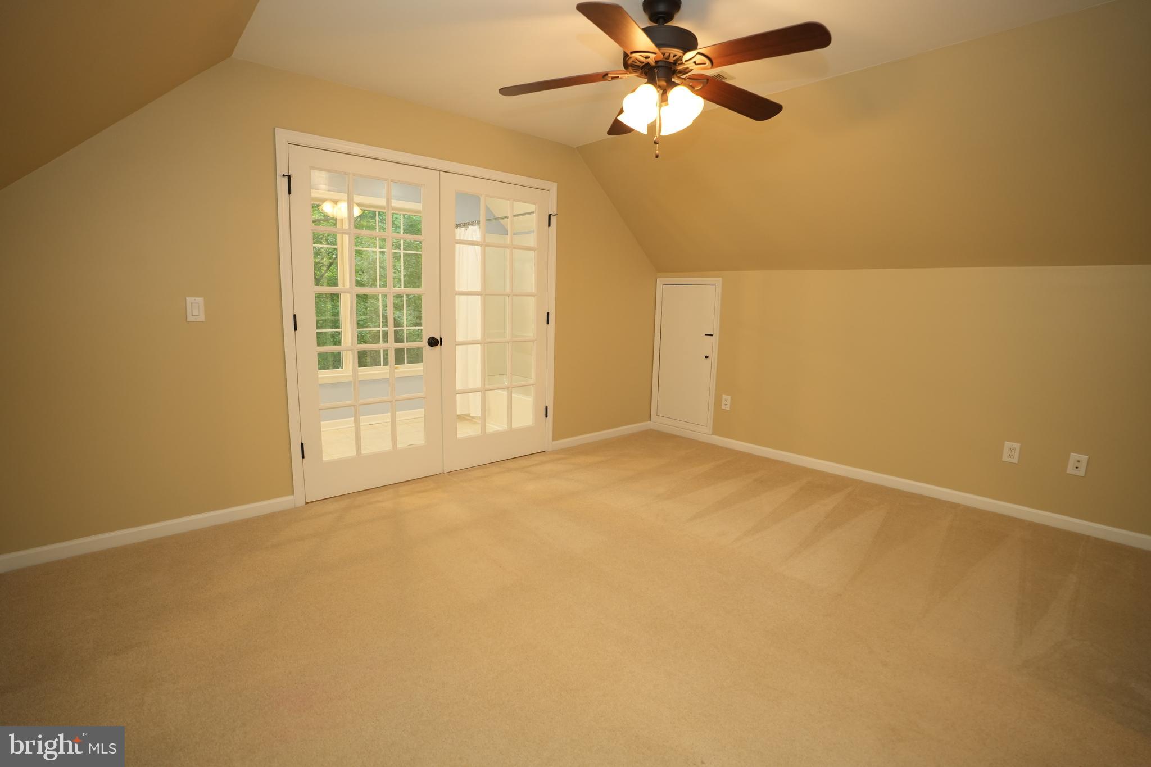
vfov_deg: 71.7
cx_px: 576
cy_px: 384
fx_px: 531
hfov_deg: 94.6
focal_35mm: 17
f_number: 3.5
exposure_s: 1/60
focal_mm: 16.6
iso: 1000
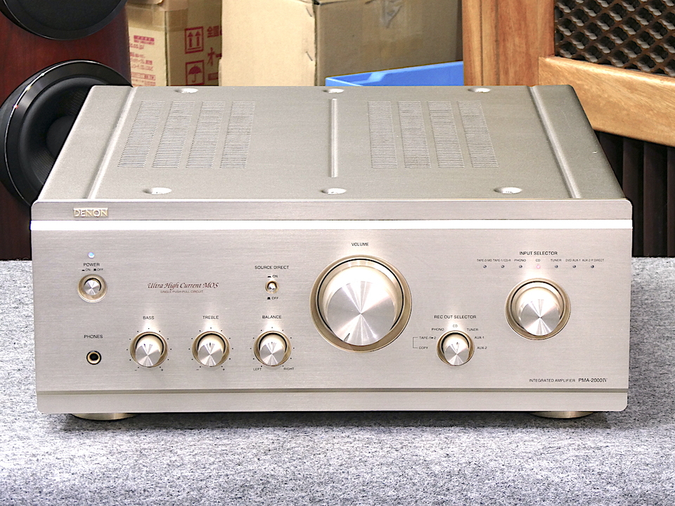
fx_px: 2418
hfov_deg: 15.9
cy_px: 253
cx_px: 338
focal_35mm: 124
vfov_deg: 12.0
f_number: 5.2
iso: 200
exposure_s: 1/5
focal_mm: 22.3
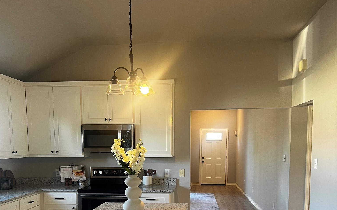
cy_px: 177
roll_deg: +1.1
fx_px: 340
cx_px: 168
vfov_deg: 33.1
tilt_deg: -6.1
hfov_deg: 52.8
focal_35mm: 37
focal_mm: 5.7
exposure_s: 1/60
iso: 100
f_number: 1.5
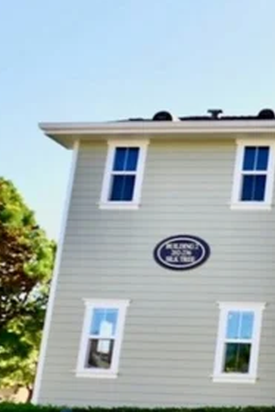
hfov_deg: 20.9
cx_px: 491
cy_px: 280
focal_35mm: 45
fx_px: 515
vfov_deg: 42.9
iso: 100
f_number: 5
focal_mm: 10
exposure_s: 1/200
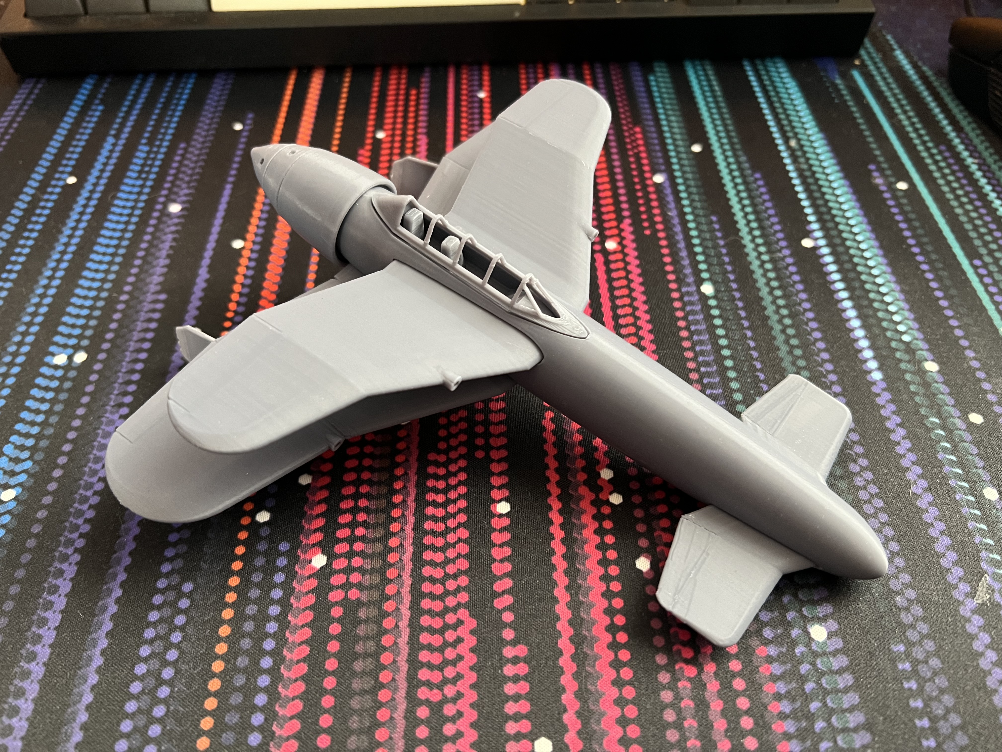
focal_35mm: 26
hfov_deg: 67.3
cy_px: 376
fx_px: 753
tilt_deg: -51.5
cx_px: 501
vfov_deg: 53.1
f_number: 1.5
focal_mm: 5.7
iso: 500
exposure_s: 1/42
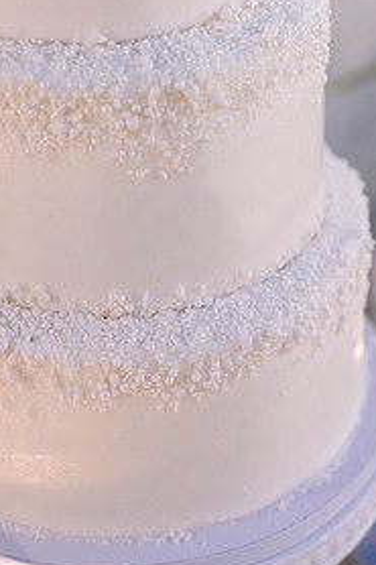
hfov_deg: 16.8
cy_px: 171
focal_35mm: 81
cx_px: 256
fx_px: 1270
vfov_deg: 24.9
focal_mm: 50
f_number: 2.8
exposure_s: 1/100
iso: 2500
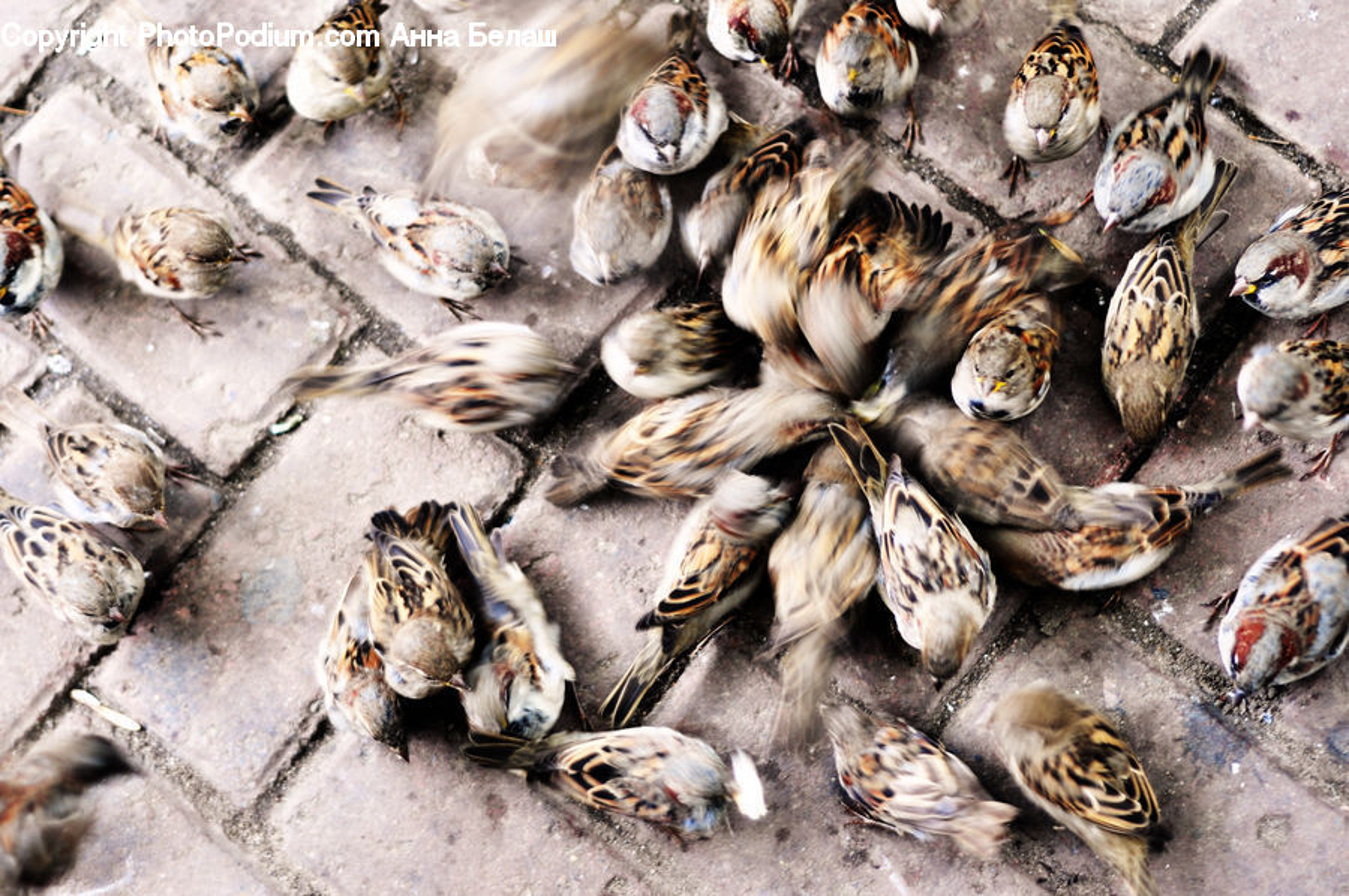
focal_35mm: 75
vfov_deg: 18.1
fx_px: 2807
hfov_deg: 27.0
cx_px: 674
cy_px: 448
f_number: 2
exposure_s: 1/30
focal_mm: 50
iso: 200
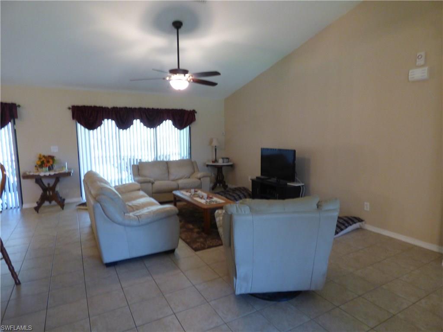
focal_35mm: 20
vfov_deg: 66.0
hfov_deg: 81.7
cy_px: 166
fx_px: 256
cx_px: 222
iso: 400
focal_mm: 3.58
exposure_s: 1/13
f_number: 2.8
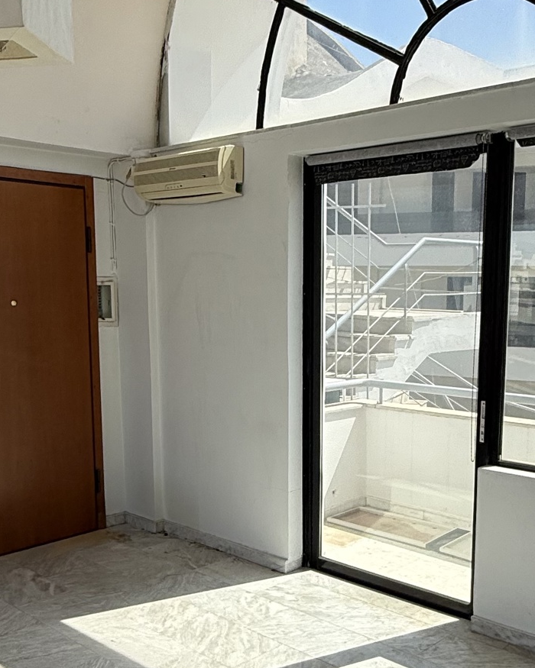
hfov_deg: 37.2
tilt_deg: -7.2
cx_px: 327
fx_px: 792
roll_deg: -1.1
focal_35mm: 40
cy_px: 405
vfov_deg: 45.5
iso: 50
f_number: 2.2
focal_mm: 2.22
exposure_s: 1/2237
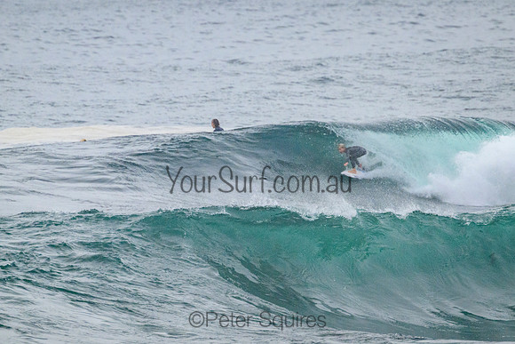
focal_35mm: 1100
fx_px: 15735
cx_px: 280
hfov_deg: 1.9
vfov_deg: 1.3
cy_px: 143
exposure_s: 1/2000
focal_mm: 800
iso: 2200
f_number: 11
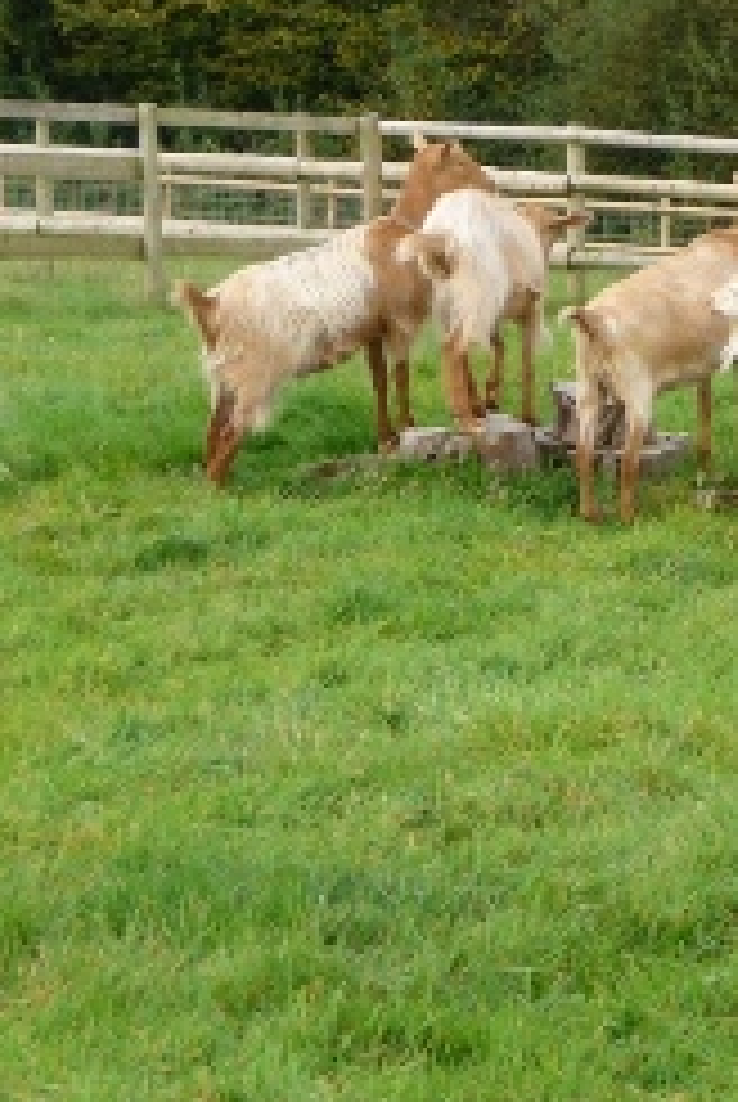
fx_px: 5182
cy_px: 418
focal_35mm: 169
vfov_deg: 12.1
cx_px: 855
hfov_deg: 8.1
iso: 100
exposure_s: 1/160
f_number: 4.7
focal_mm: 15.2
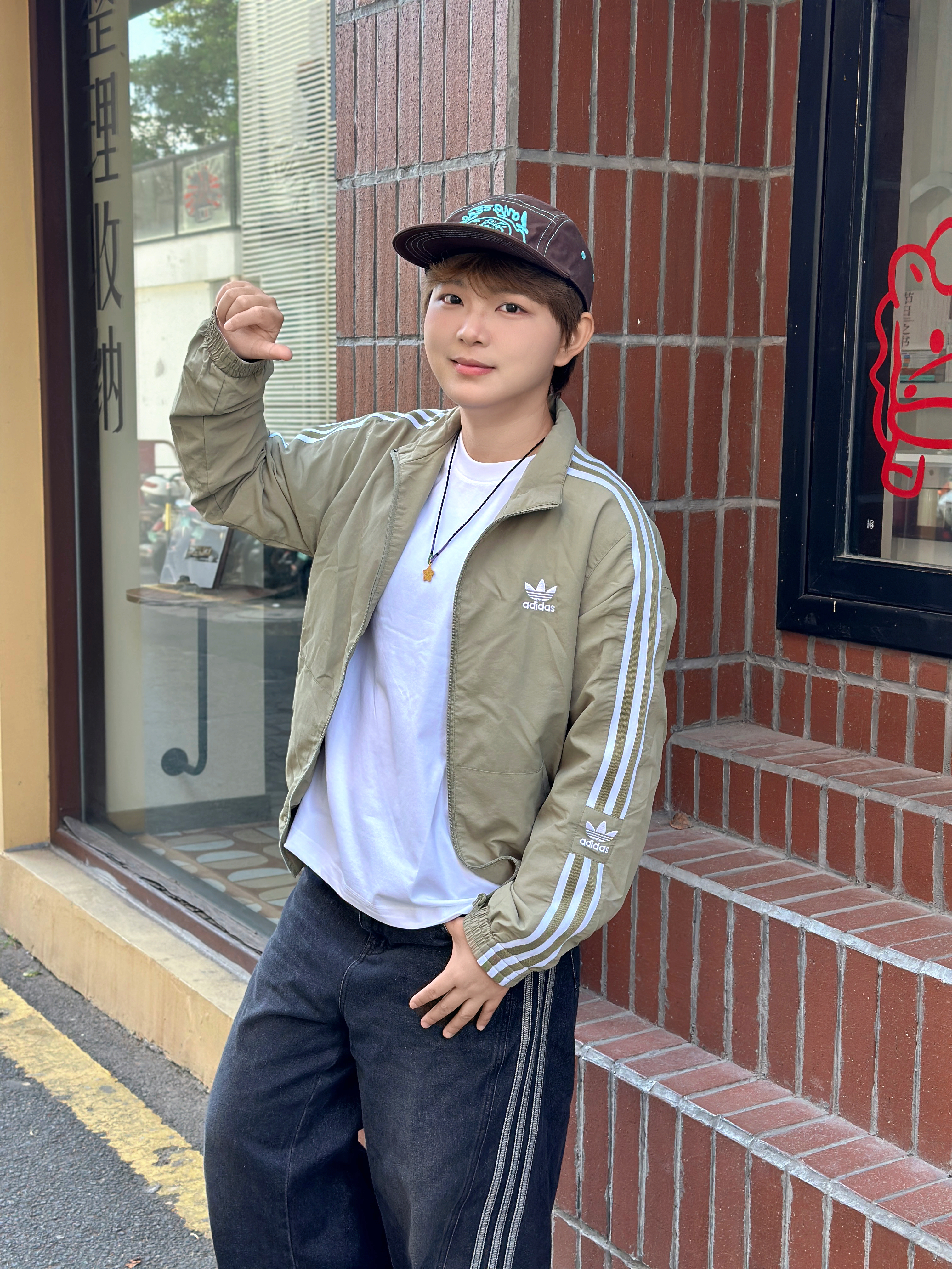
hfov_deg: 30.3
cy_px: 634
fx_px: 1760
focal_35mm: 48
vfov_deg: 39.7
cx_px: 476
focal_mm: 6.86
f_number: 1.78
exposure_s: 1/269
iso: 80
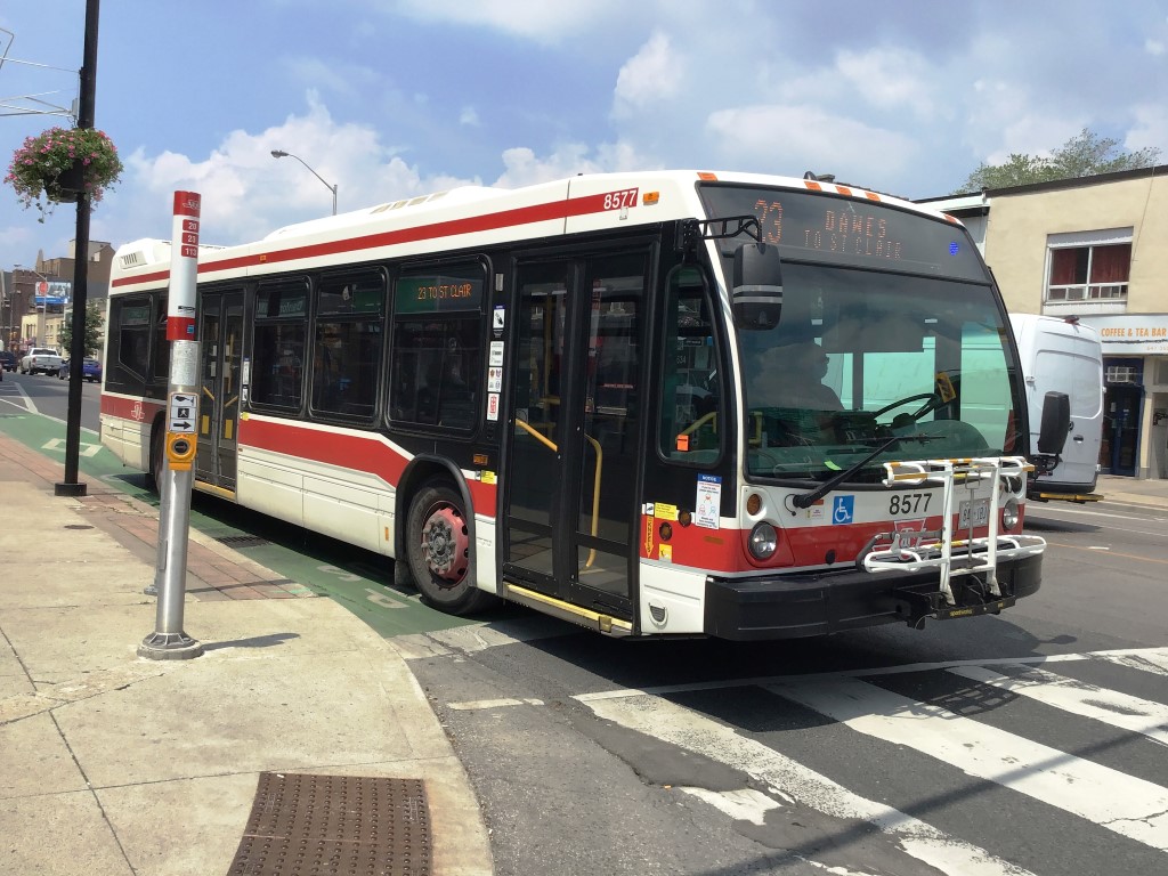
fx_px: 1046
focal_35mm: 31
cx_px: 584
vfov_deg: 45.4
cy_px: 438
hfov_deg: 58.4
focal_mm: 3.3
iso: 25
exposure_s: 1/1733
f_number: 2.4
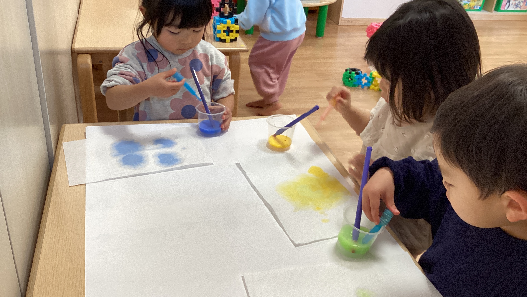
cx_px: 263
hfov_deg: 58.0
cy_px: 142
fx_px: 475
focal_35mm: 34
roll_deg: -4.3
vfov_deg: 34.7
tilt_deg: -29.5
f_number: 2.4
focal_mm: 3.3
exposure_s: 1/60
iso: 125
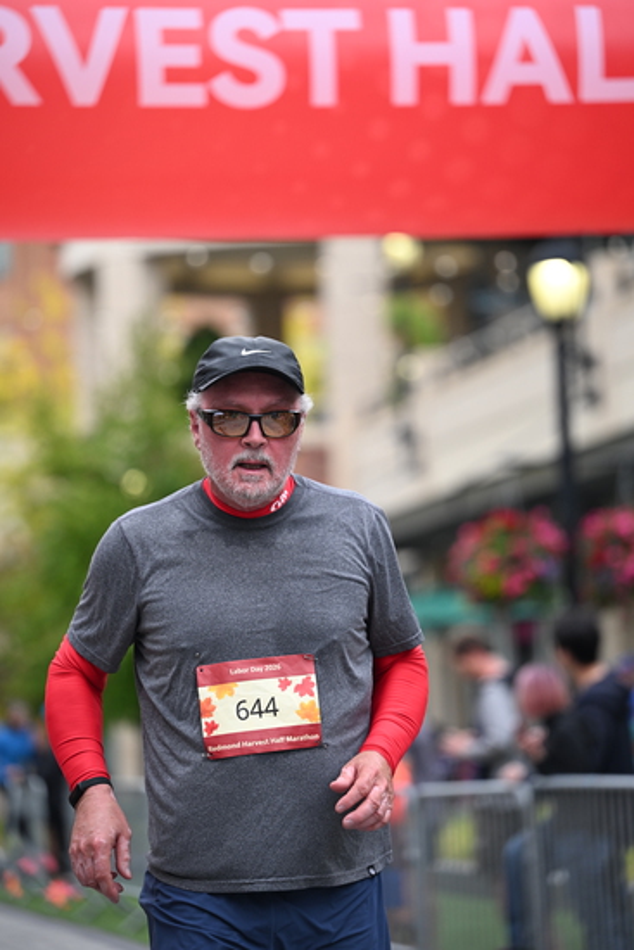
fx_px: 3564
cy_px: 475
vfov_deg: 15.2
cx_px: 317
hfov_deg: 10.2
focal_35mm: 135
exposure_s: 1/2500
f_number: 2.8
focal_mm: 135
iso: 640
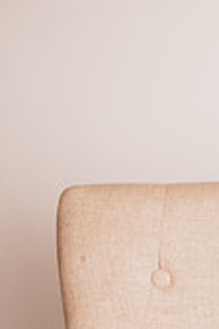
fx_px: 757
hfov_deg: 14.2
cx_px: 416
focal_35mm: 83
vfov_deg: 23.3
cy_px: 340
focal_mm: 24
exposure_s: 1/160
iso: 100
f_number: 2.5
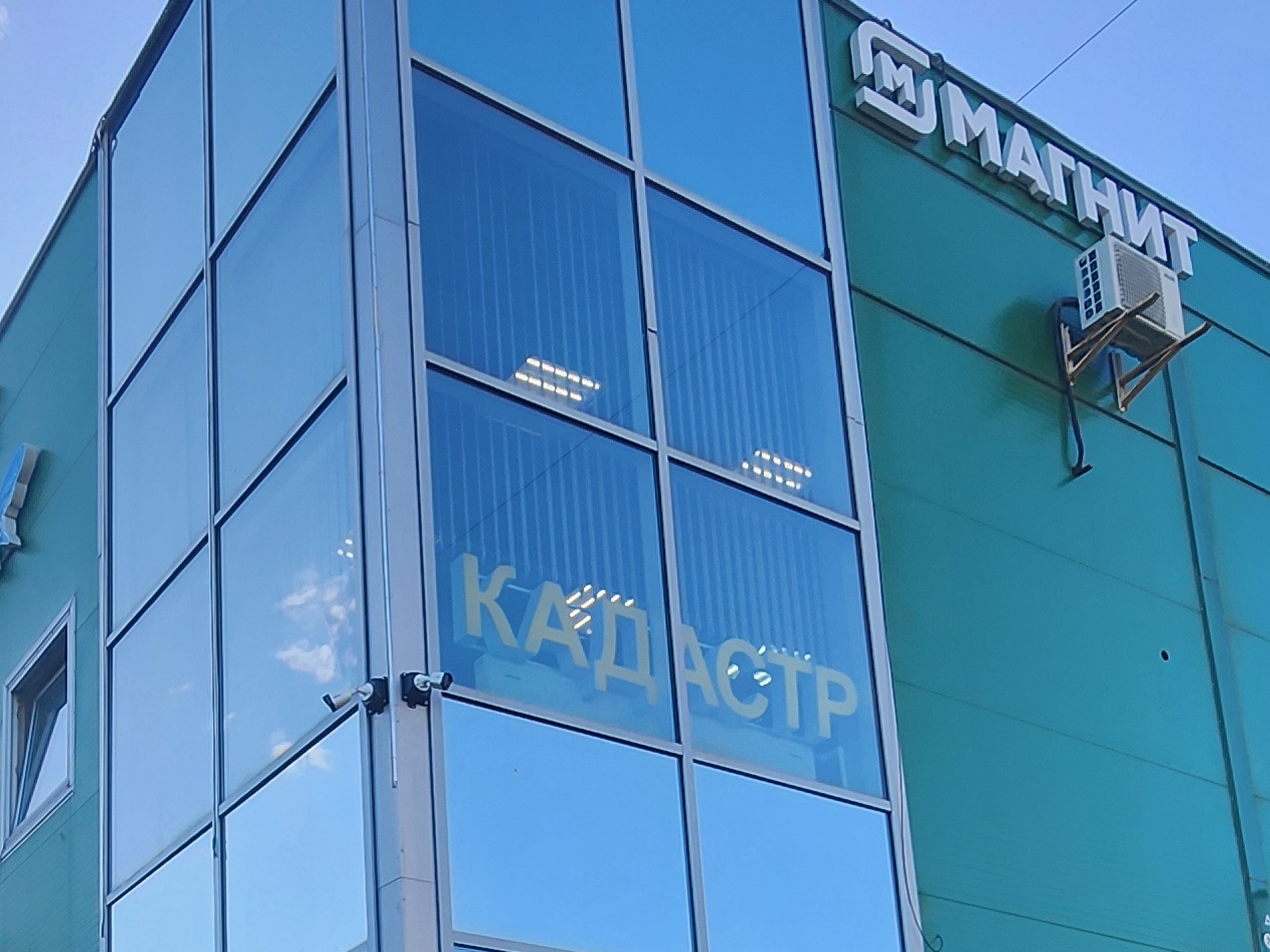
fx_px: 1504
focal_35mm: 41
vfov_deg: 29.9
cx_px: 394
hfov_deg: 44.9
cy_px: 1153
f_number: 2.2
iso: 50
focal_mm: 2.2
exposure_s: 1/609
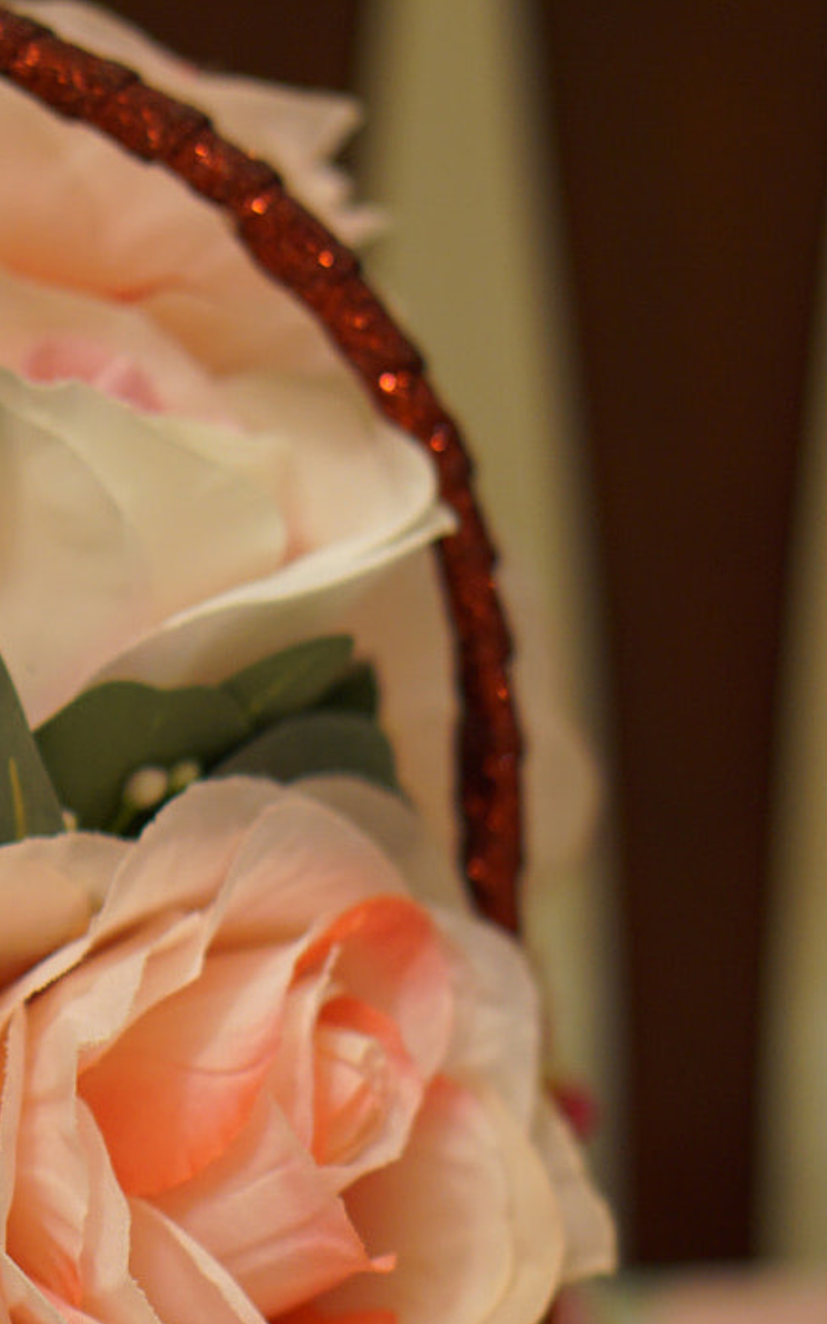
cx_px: -161
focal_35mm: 175
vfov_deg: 11.9
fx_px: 6309
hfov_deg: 7.4
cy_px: 1165
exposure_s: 1/80
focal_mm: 50
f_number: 2
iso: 320
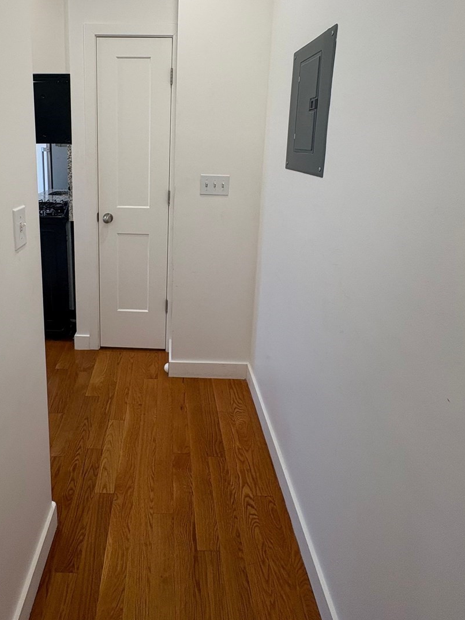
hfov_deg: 64.4
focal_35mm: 20
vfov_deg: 78.7
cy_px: 200
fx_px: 358
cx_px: 158
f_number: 2.2
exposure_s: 1/120
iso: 100
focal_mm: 2.22
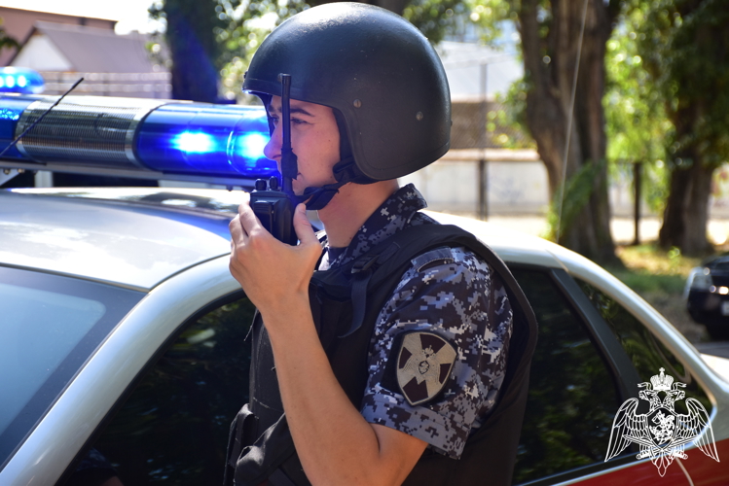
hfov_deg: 20.6
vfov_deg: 13.8
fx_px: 2005
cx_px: 364
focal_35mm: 99
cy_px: 243
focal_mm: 66
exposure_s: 1/320
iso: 250
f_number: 5
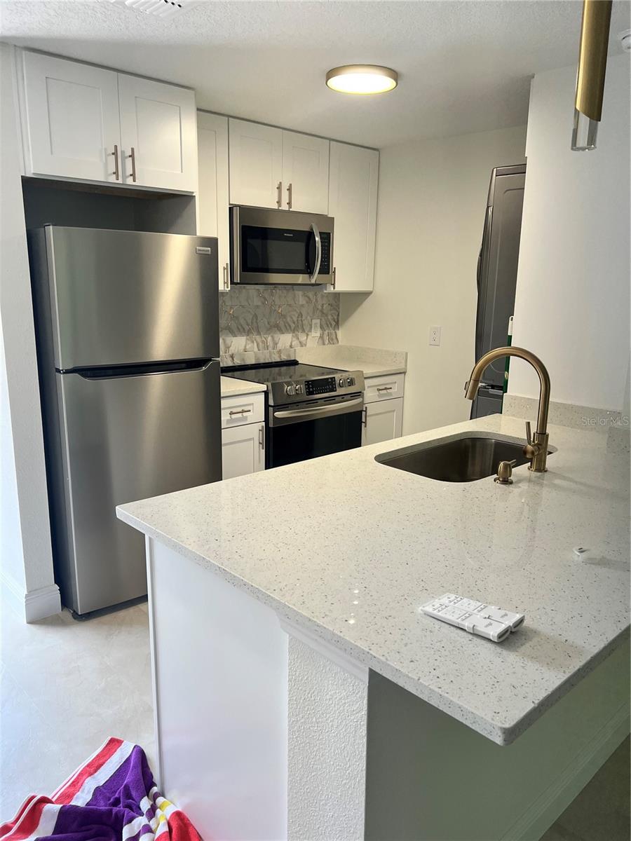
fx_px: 632
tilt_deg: -13.3
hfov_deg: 53.1
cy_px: 420
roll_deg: -0.9
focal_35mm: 26
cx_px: 316
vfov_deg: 67.3
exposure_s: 1/120
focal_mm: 5.7
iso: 64
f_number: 1.5
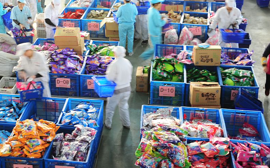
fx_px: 544
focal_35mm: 74
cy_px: 37
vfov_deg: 17.5
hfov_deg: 27.5
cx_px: 68
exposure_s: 1/13
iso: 500
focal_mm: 48
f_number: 6.3
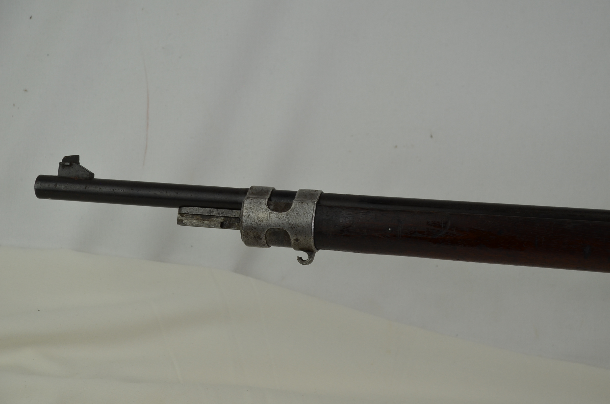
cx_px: 305
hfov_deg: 20.7
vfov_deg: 13.8
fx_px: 1674
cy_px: 202
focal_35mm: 99
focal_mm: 66
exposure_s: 1/250
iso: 450
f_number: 5.3
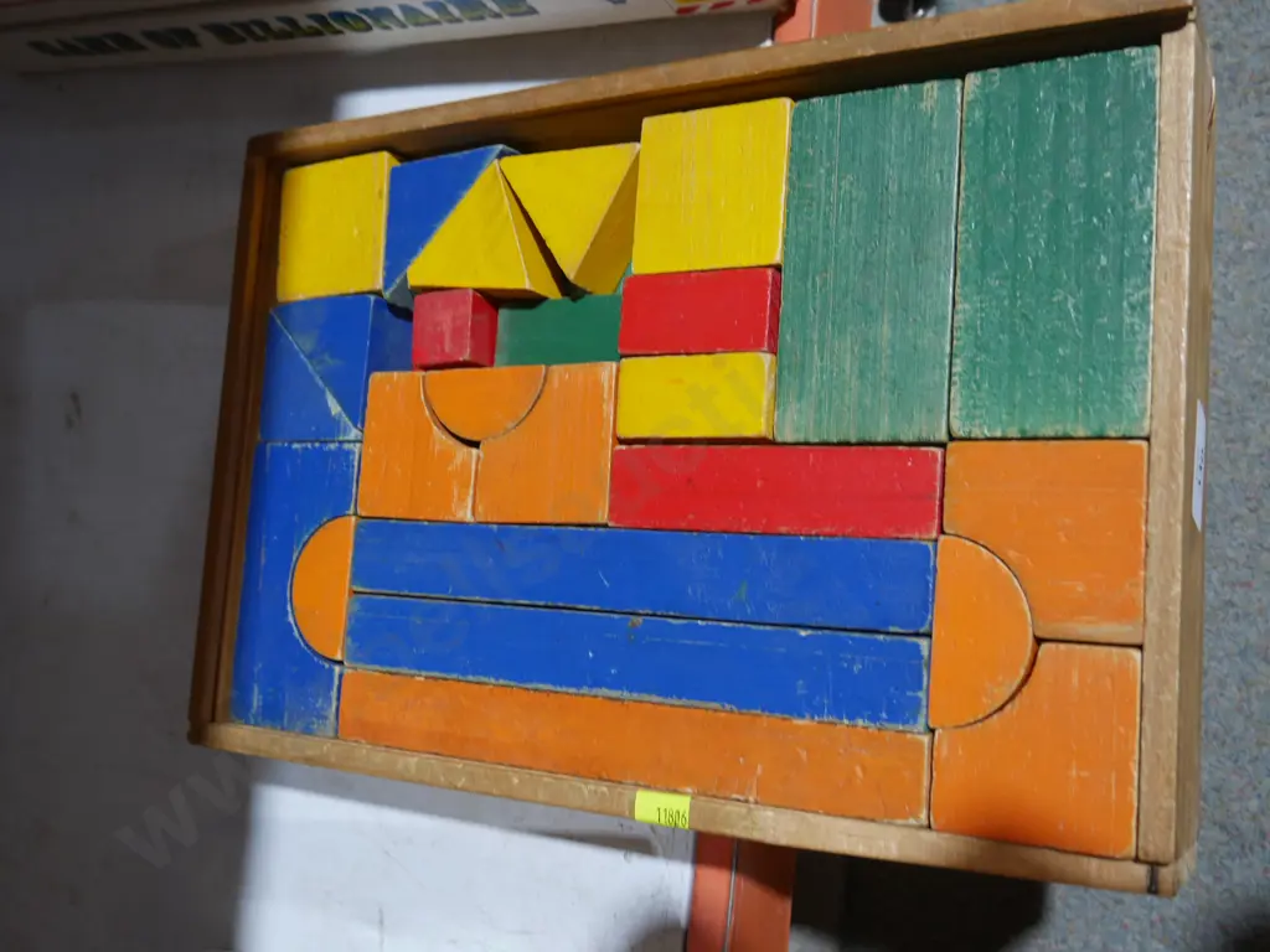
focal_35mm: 34
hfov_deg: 54.0
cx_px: 635
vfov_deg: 41.8
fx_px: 1247
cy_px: 476
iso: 500
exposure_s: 1/60
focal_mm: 17
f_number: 4
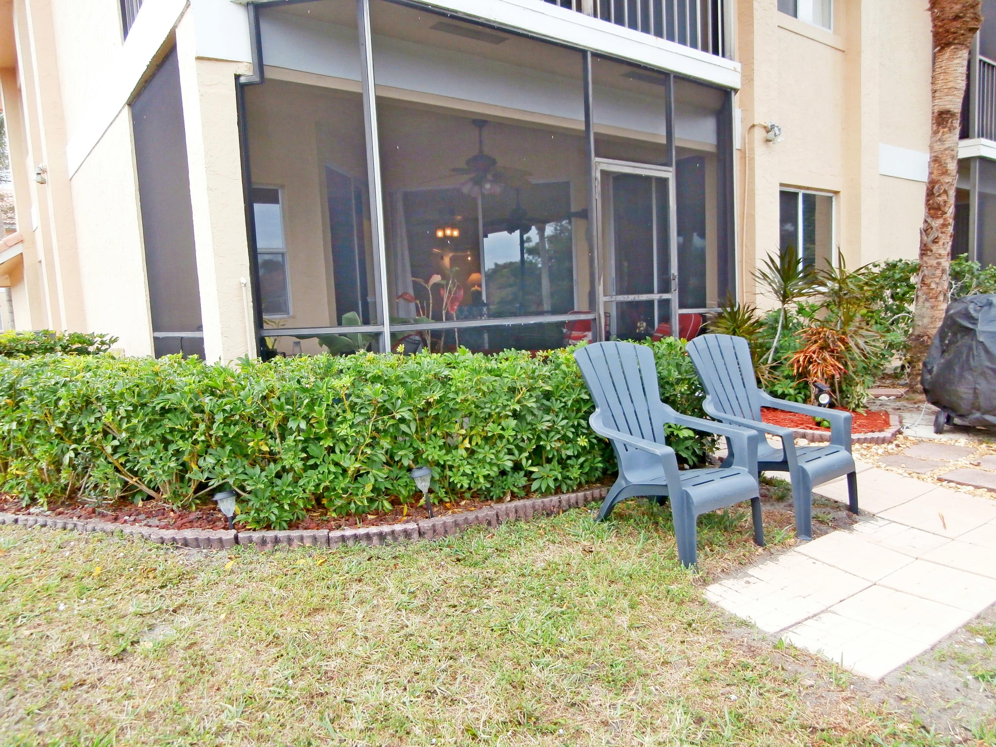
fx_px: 691
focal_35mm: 24
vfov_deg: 56.8
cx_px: 498
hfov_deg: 71.6
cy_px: 374
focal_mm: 4.2
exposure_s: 1/320
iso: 100
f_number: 3
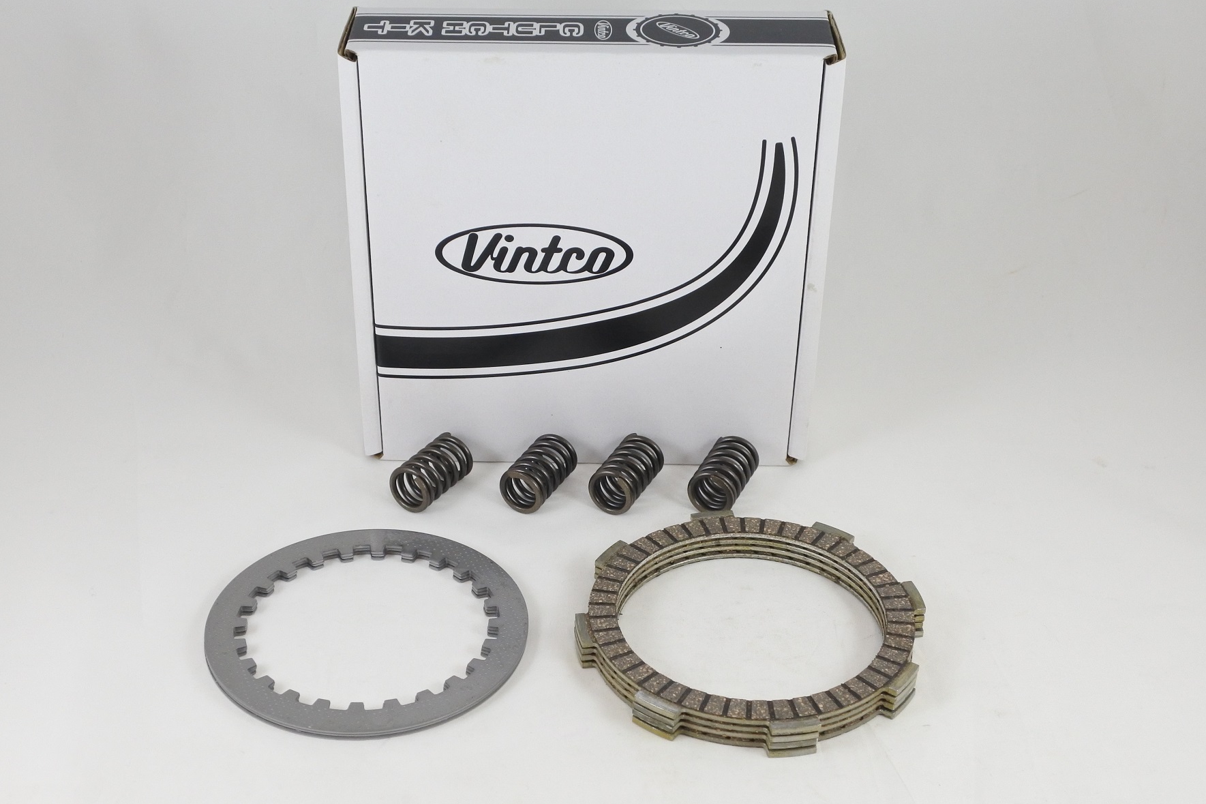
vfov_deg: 33.4
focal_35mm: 40
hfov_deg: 48.5
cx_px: 597
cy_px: 407
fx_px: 1340
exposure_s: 1/125
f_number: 4.2
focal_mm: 14.7
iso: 500
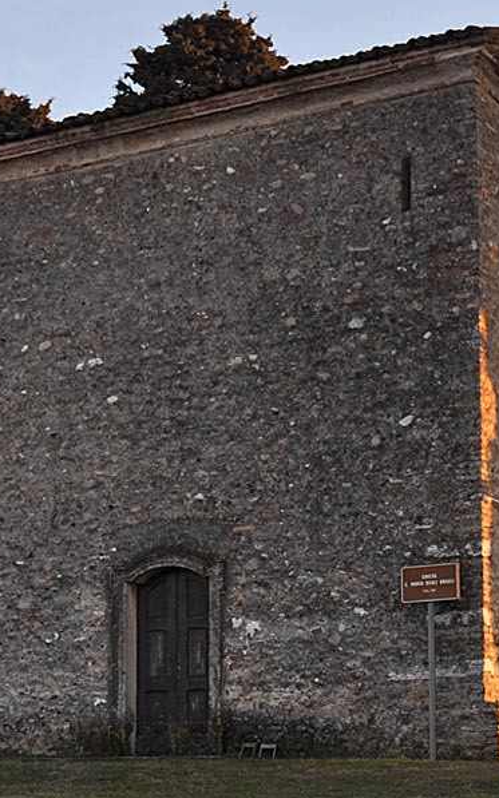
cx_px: 27
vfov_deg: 26.1
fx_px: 1719
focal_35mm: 79
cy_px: 347
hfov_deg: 16.2
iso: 200
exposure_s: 1/160
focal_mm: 24
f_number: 6.3
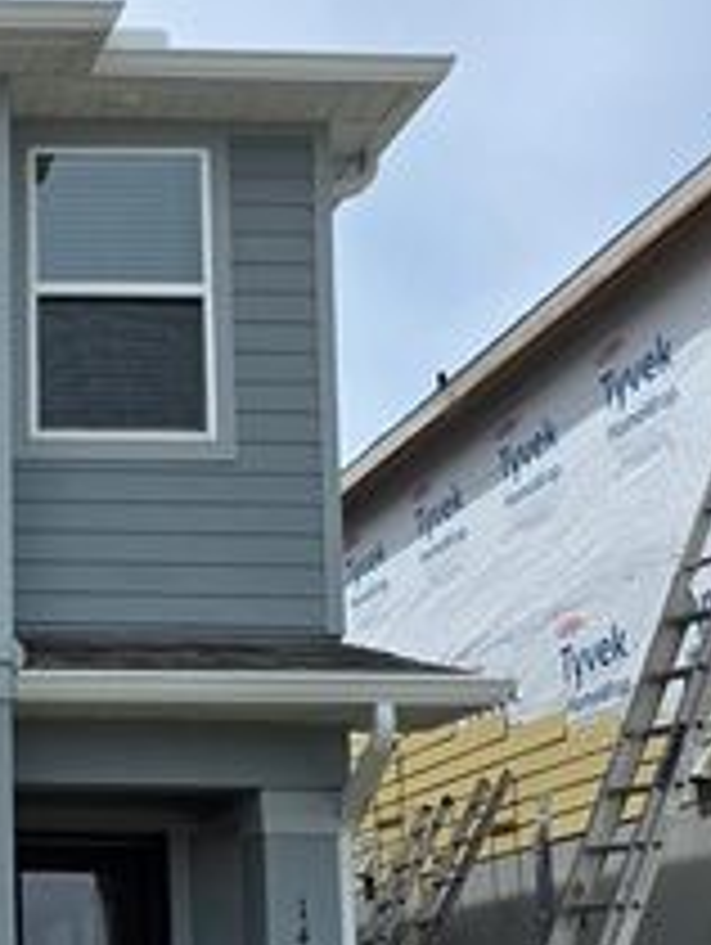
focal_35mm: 73
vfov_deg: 26.2
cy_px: 745
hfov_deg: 17.9
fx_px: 1995
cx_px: -369
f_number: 1.7
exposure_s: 1/7944
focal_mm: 6.3
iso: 64
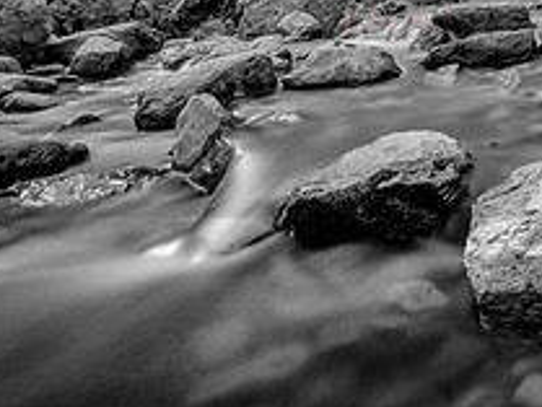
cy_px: -35
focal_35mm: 40
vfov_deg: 32.0
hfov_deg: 38.9
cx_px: 589
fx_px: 627
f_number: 20
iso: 200
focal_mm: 10
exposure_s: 20
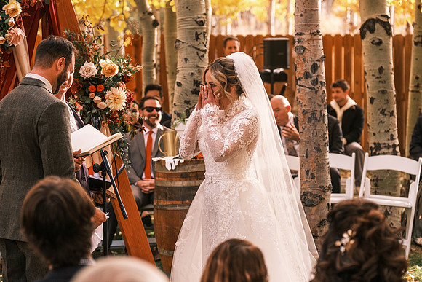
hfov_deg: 15.6
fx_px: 1536
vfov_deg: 10.5
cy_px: 141
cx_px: 211
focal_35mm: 131
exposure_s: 1/500
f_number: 4
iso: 400
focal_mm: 87.1
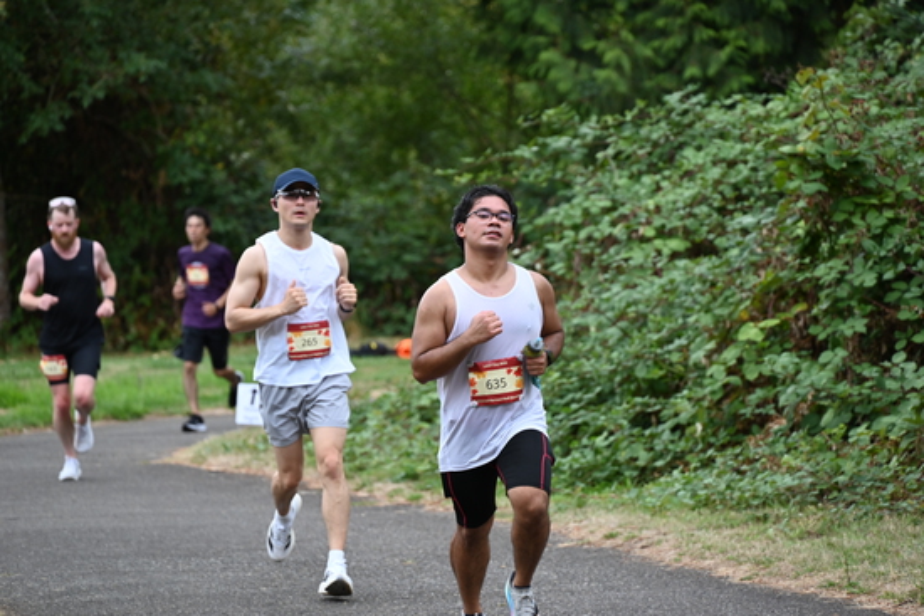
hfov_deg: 10.3
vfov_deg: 6.9
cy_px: 308
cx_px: 462
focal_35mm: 200
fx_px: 5134
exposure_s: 1/250
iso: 560
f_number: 6.3
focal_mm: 200
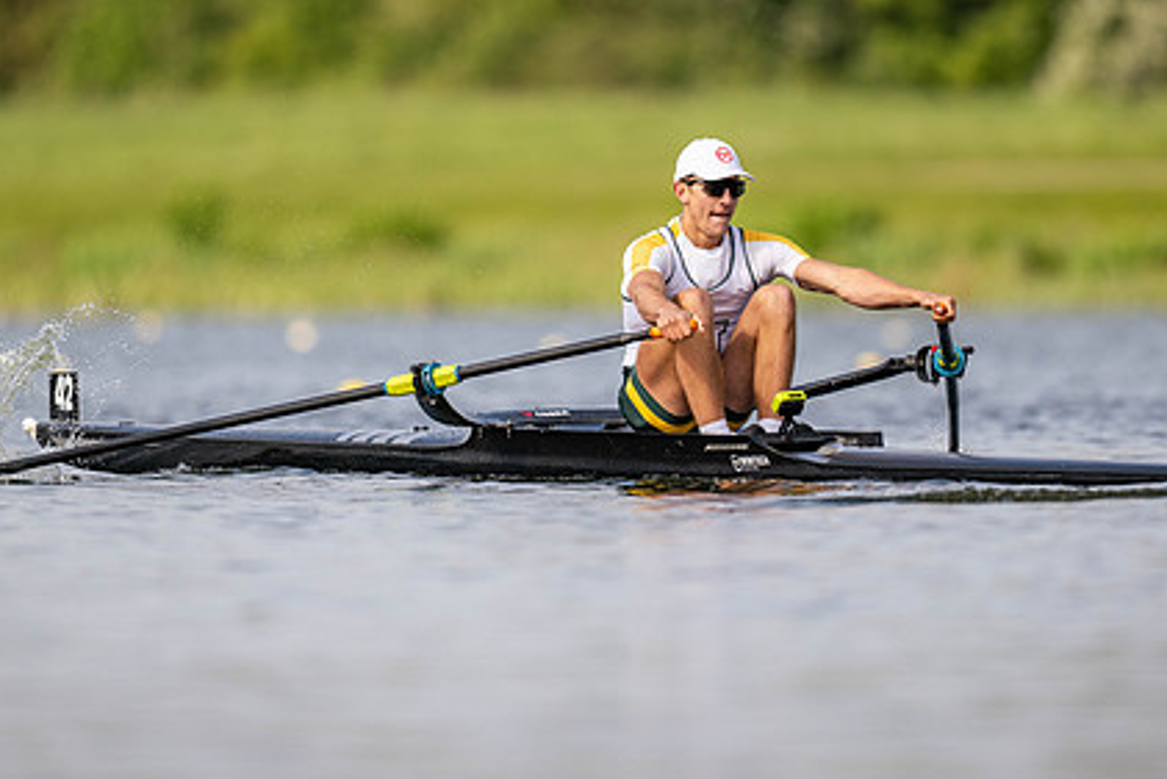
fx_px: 26784
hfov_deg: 2.5
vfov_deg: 1.7
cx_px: 646
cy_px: 268
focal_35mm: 826
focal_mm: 600
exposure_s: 1/2500
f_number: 4
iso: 320
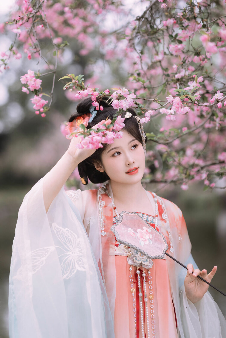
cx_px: 113
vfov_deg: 23.9
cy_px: 169
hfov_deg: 16.1
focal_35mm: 85
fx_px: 800
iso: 200
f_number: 1.8
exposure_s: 1/1250
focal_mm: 85
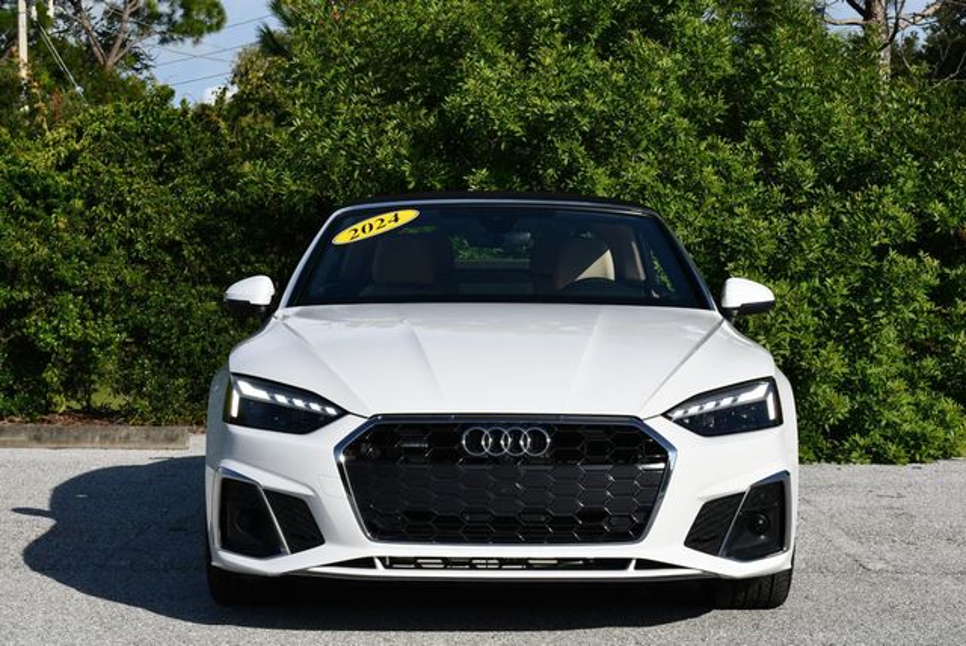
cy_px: 323
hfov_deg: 25.3
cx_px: 483
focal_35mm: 80
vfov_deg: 17.1
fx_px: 2149
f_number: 9
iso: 100
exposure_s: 1/320
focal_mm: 40
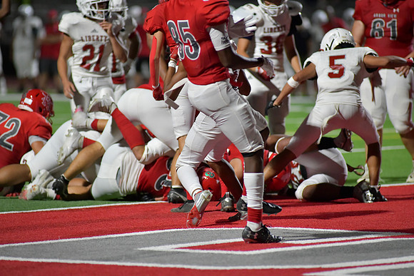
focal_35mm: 300
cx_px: 207
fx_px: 3451
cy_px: 138
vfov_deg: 4.6
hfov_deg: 6.9
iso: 5600
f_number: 4
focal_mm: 300
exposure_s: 1/1250
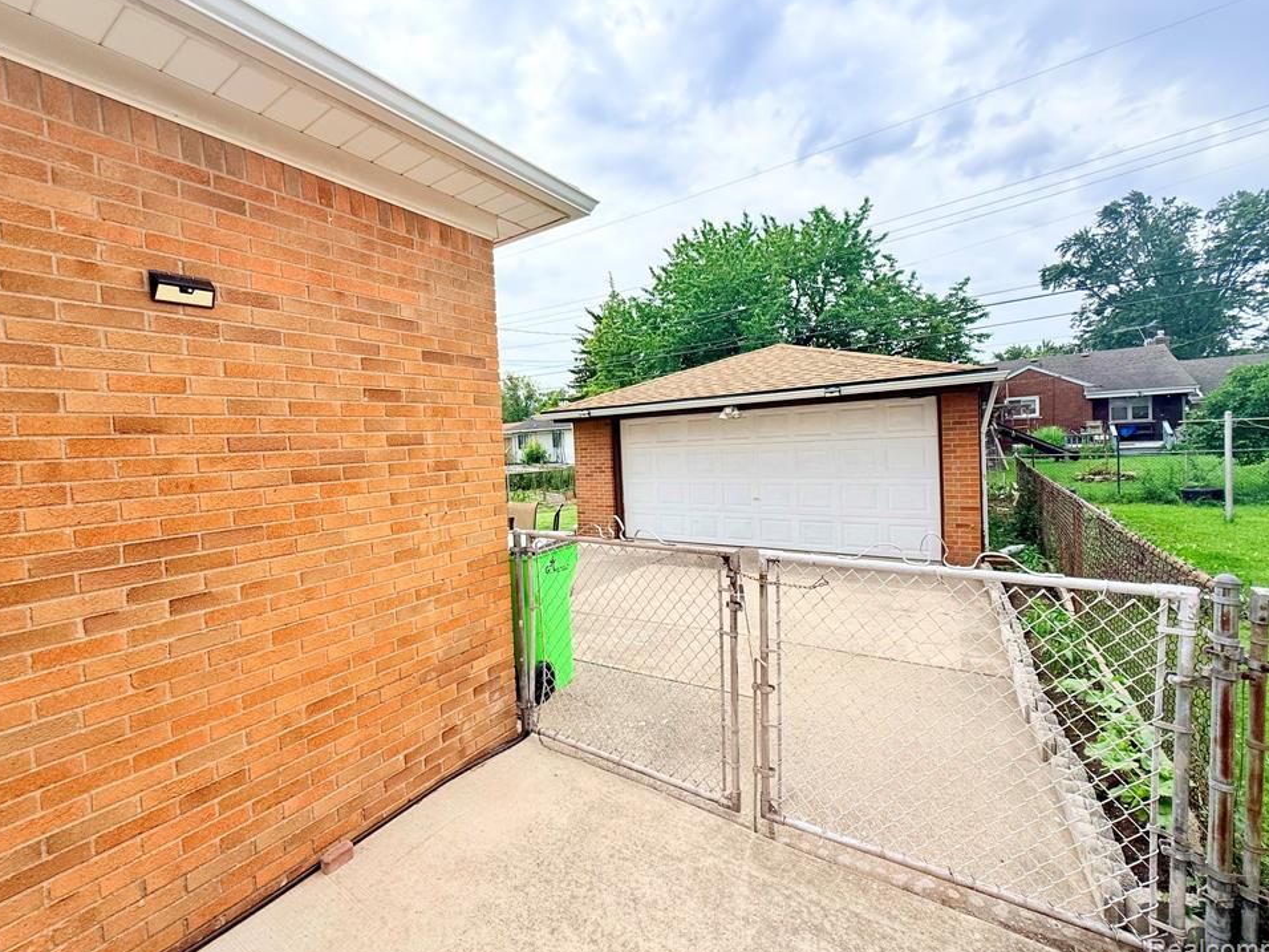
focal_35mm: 15
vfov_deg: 81.7
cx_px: 603
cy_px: 461
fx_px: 550
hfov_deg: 98.1
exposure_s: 1/258
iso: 64
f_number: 2.2
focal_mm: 2.22
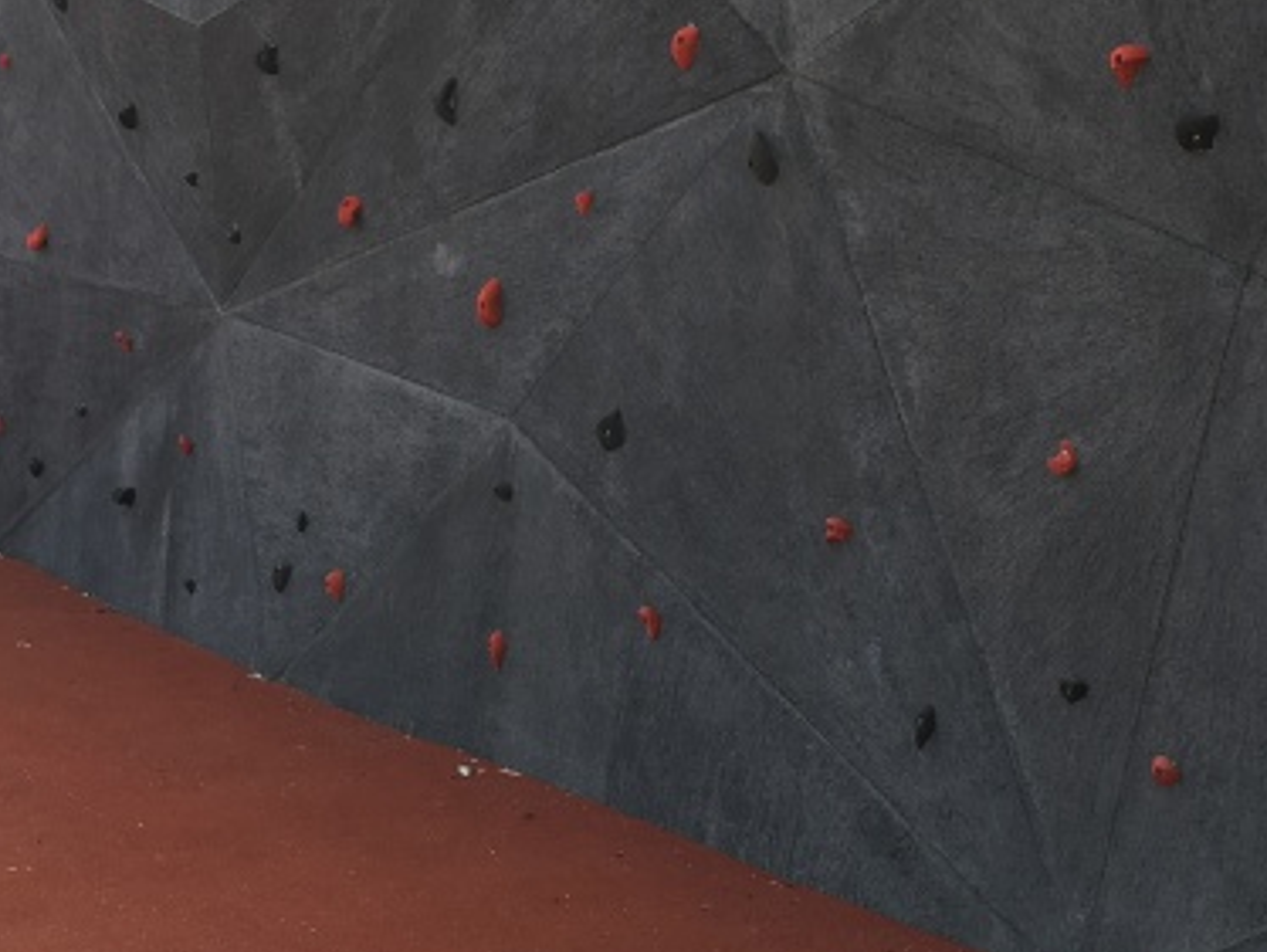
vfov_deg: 23.5
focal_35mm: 62
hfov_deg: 31.1
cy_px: 285
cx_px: 772
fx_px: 2271
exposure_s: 1/545
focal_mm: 4.15
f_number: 2.2
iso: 25
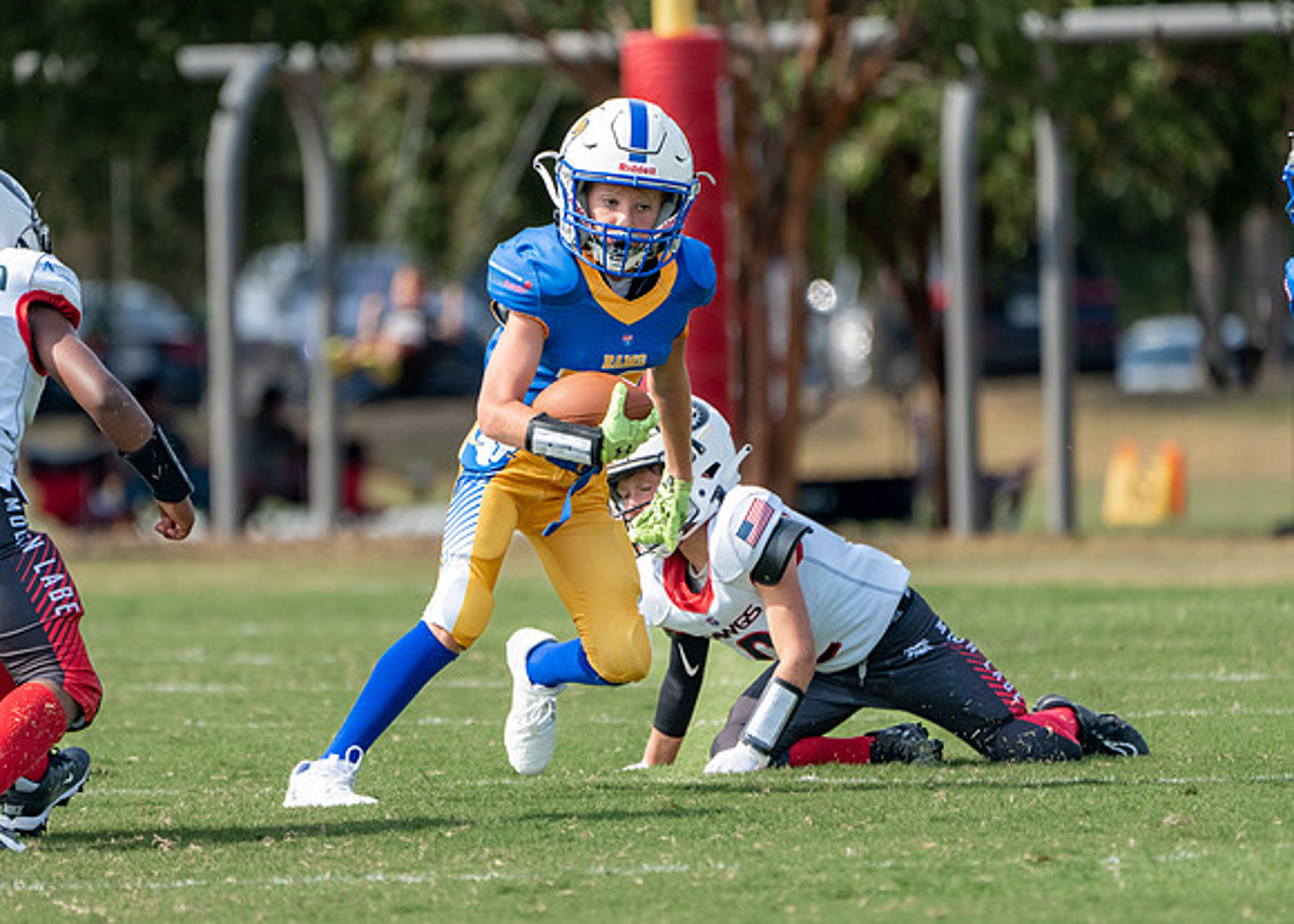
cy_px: 478
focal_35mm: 563
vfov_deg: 2.6
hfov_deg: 3.6
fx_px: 20674
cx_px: 565
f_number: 5.6
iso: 500
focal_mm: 400
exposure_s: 1/2500
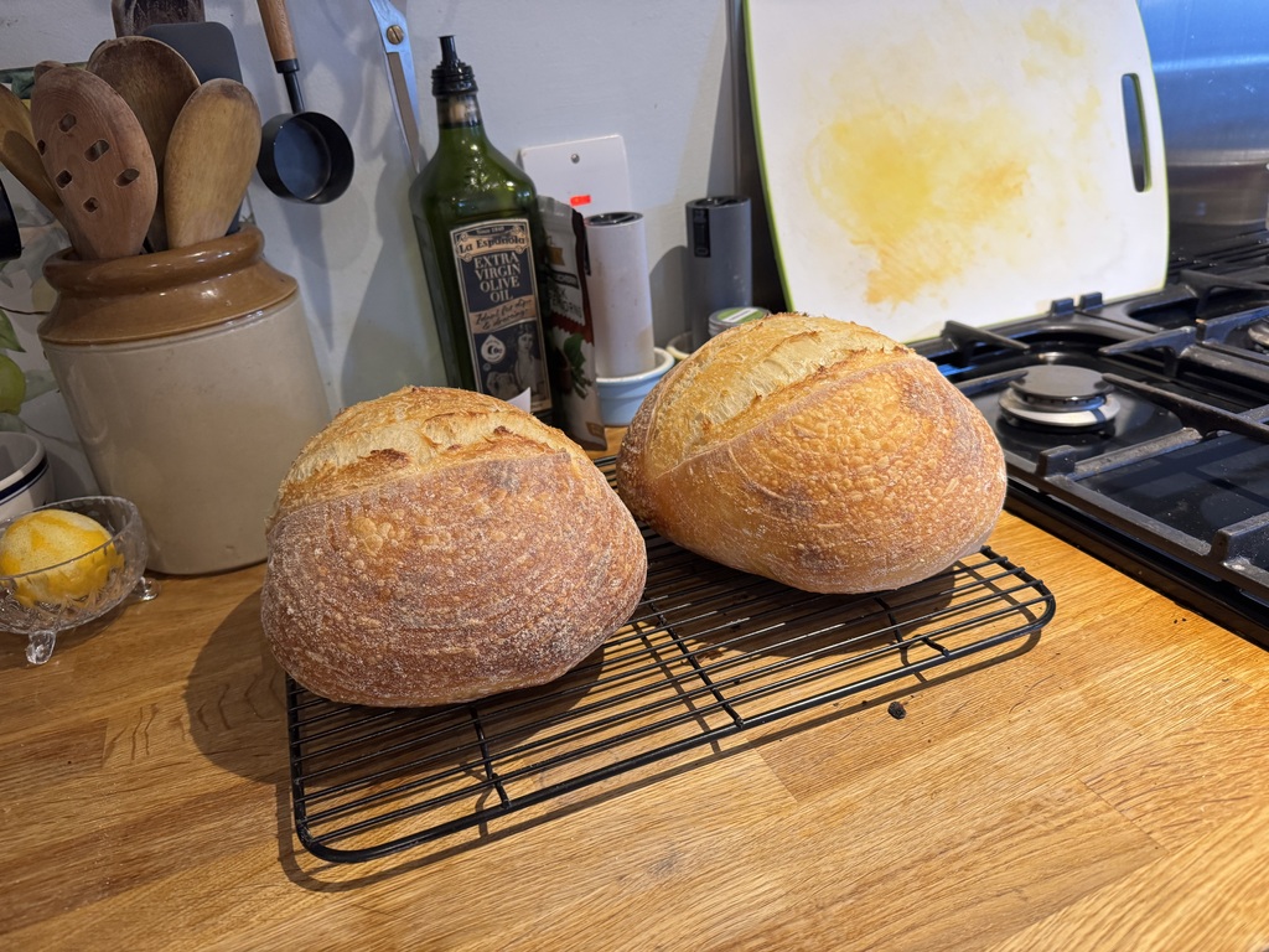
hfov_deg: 71.6
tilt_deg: -25.6
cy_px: 476
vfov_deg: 56.8
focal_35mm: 24
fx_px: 880
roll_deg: +5.3
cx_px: 634
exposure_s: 1/50
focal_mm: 6.76
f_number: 1.78
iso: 250
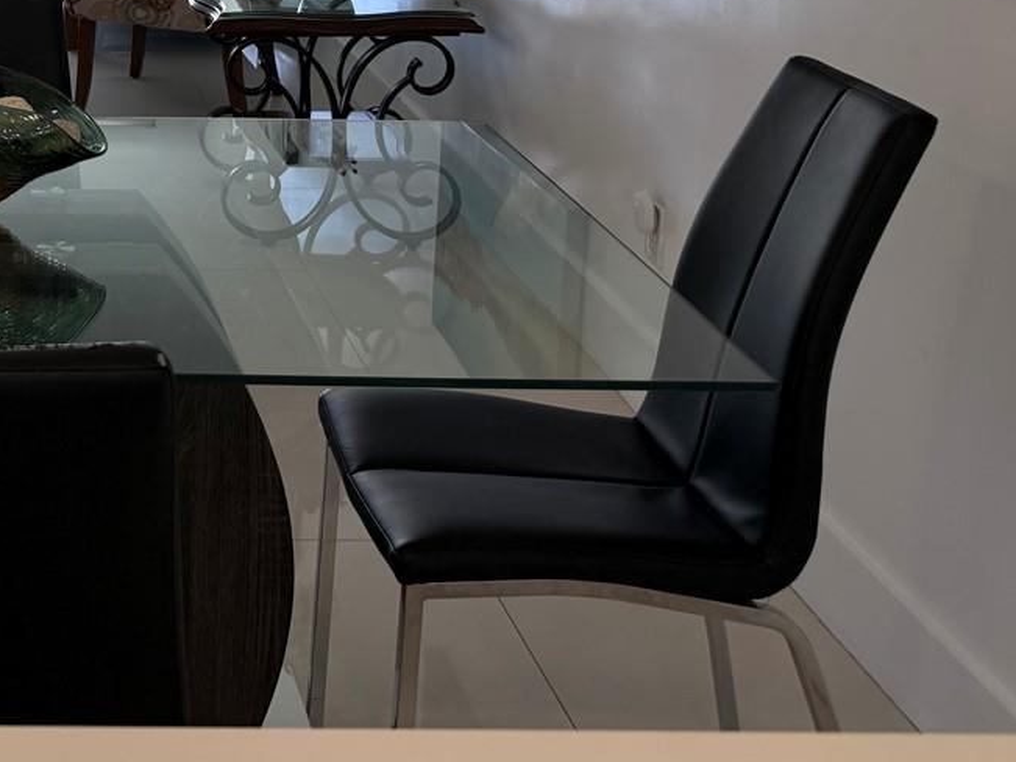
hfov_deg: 29.7
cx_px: -80
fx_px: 1731
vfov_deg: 23.1
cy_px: -111
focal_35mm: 59
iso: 100
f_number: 1.78
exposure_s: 1/296
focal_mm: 6.76
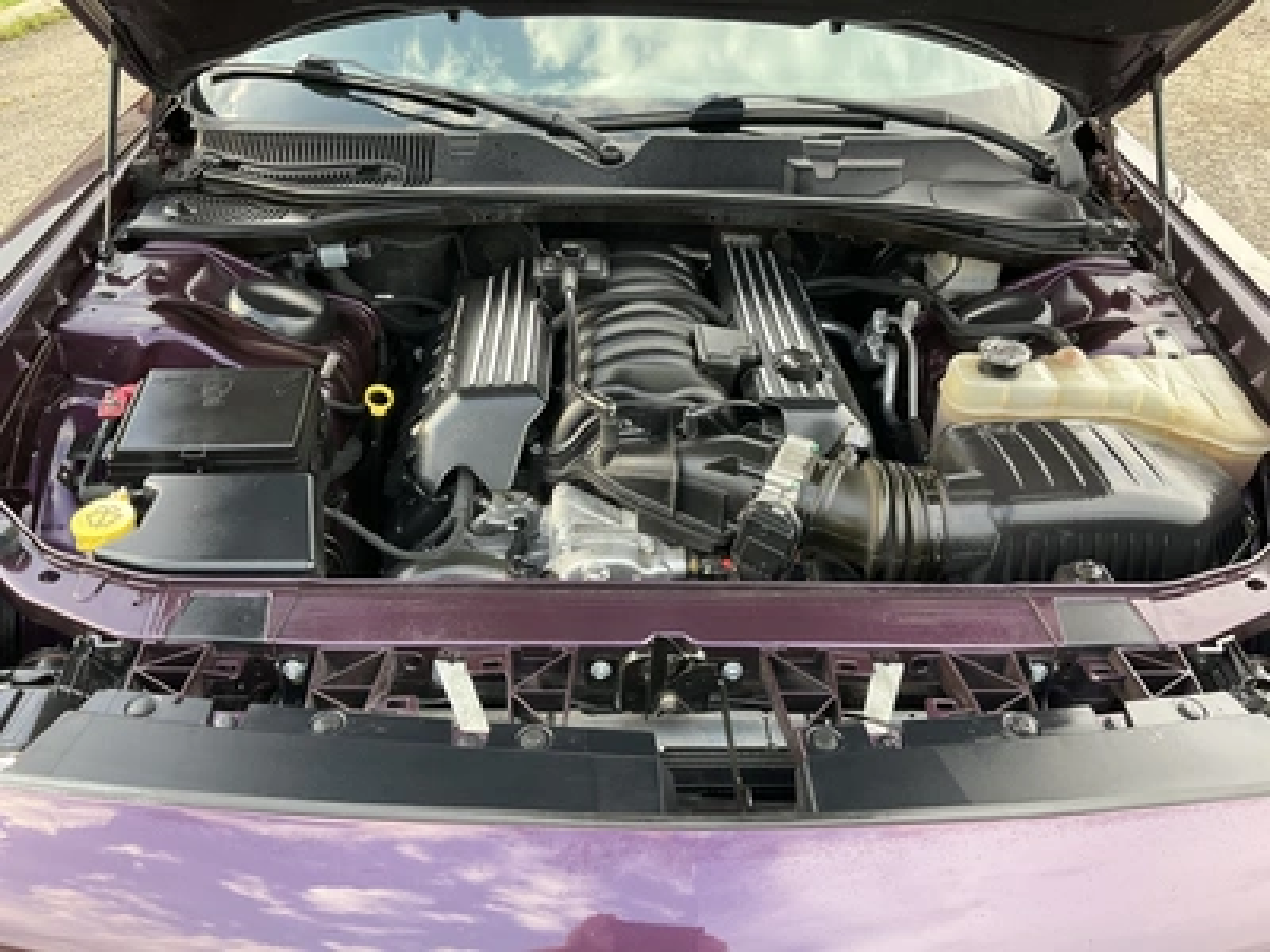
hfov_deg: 61.7
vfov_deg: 48.2
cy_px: 476
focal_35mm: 29
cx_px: 635
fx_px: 1064
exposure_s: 1/122
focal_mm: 3
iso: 32
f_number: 1.8
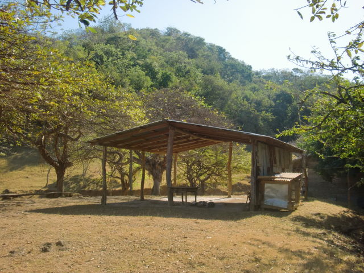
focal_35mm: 38
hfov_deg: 49.0
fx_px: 400
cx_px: 182
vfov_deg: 37.7
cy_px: 136
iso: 64
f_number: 3.9
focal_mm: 6.66
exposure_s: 1/400
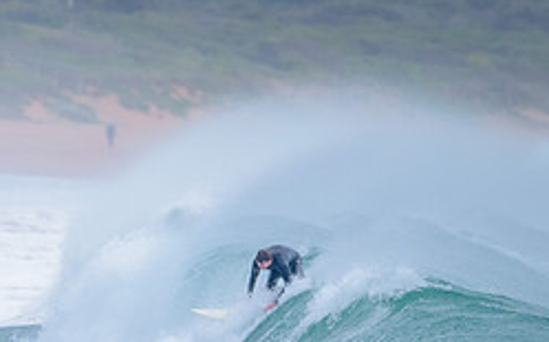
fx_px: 21775
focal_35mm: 1457
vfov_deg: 0.9
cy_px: 342
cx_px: 266
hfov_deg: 1.4
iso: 800
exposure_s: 1/2000
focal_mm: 500
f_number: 5.6
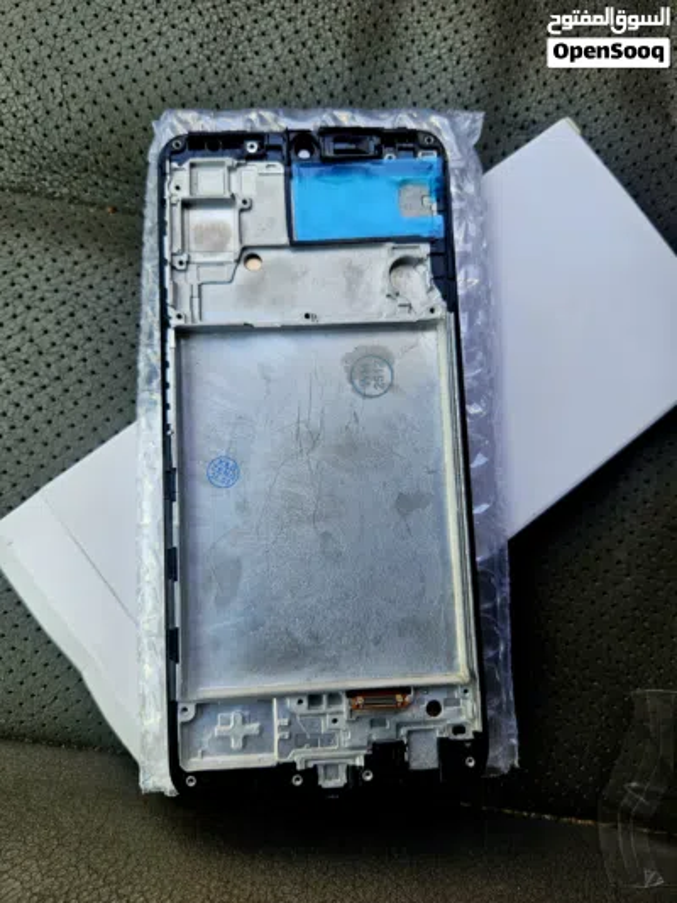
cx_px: 338
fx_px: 600
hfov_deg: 58.9
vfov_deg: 73.9
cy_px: 452
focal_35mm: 23
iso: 25
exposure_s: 1/182
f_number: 1.8
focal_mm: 5.4
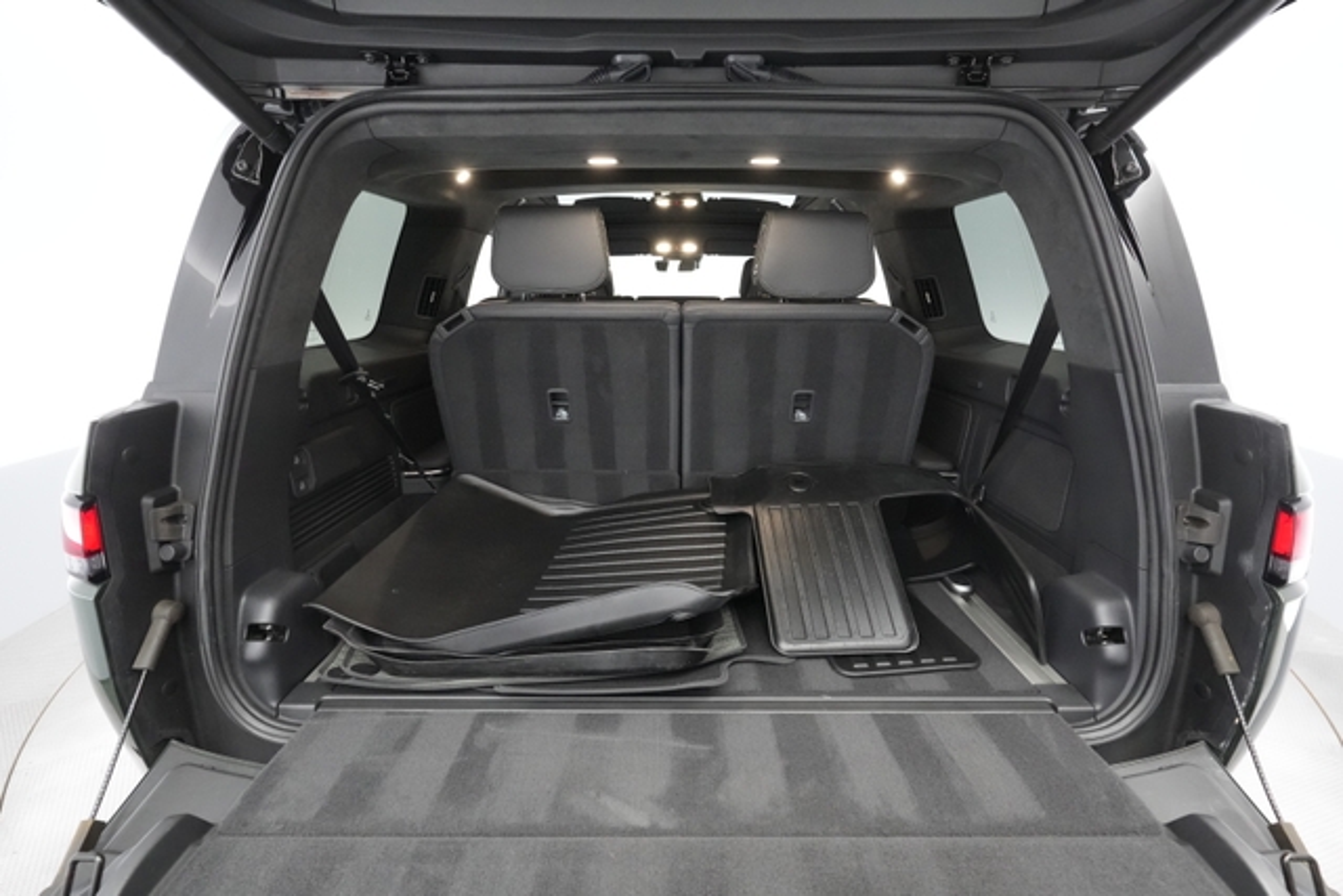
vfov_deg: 70.5
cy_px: 448
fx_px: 634
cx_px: 672
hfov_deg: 93.3
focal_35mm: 17
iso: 10000
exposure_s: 1/100
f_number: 5
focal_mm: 17
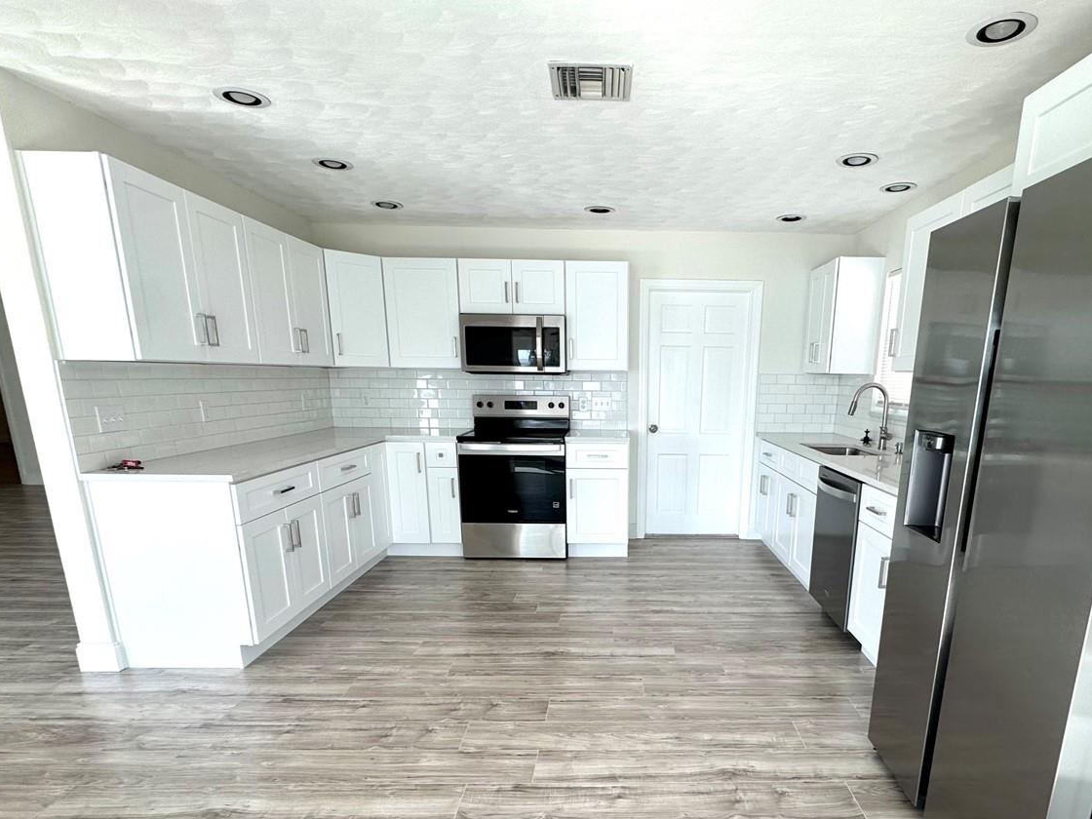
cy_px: 538
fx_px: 631
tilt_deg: -12.0
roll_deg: -0.2
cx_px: 630
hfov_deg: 81.2
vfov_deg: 64.5
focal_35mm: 20
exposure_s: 1/142
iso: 40
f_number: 2.2
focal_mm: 2.22
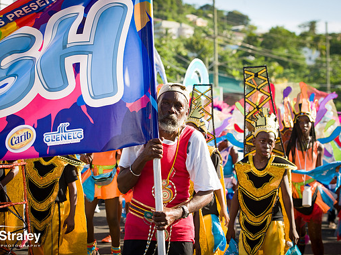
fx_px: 887
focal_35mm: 90
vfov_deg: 16.4
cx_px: 175
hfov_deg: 21.8
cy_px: 126
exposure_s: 1/200
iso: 100
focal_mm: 82
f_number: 5.6
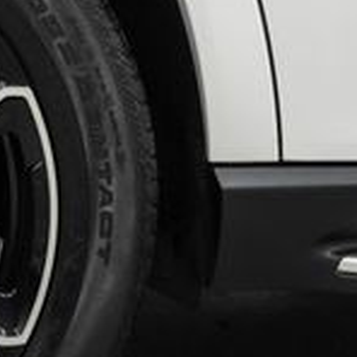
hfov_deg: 10.9
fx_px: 1797
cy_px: 136
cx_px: -191
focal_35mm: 154
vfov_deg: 11.3
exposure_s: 1/40
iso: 250
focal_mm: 28
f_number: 3.2
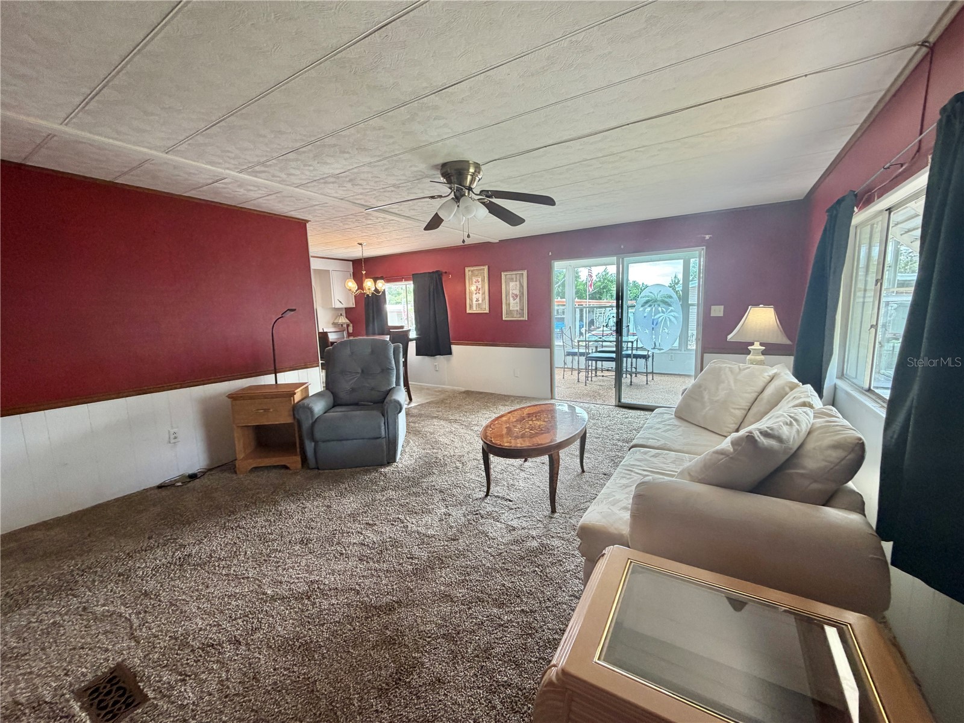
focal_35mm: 14
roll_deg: +1.7
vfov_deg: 85.7
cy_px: 362
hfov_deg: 102.1
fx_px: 390
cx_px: 482
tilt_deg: -7.6
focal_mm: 2.22
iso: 200
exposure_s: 1/120
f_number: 2.2
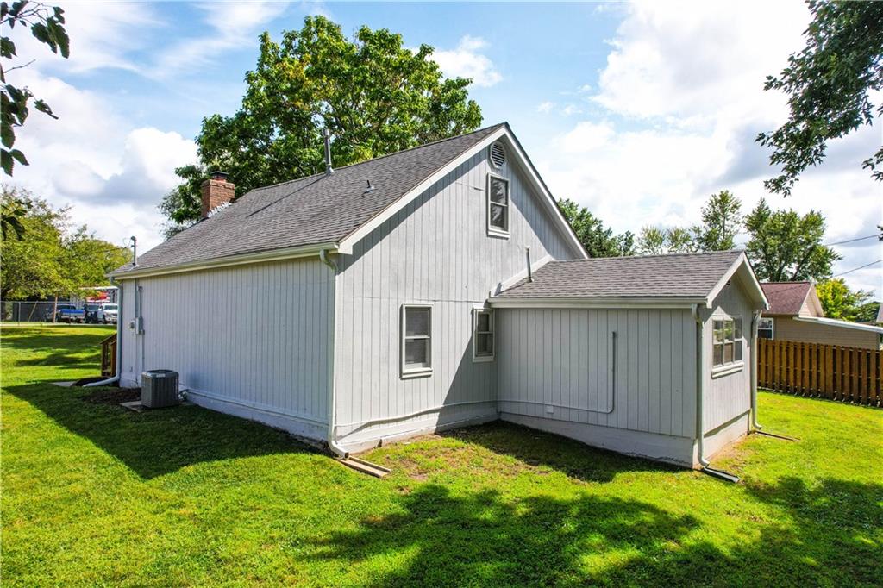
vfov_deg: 57.2
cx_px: 442
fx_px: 539
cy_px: 294
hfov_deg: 78.6
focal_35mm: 22
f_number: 2.8
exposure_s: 1/120
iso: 200
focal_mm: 8.38
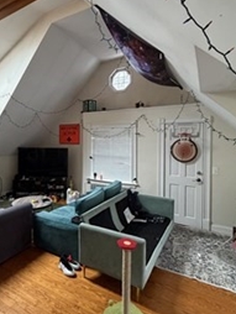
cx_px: 77
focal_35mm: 22
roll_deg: -0.3
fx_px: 200
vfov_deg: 76.2
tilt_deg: -1.0
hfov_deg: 59.6
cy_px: 144
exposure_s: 1/60
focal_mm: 2.22
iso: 500
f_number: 2.2
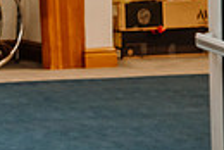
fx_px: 1987
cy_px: -58
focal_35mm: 319
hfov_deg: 6.3
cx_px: -184
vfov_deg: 4.3
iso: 1600
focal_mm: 70
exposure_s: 1/125
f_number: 4
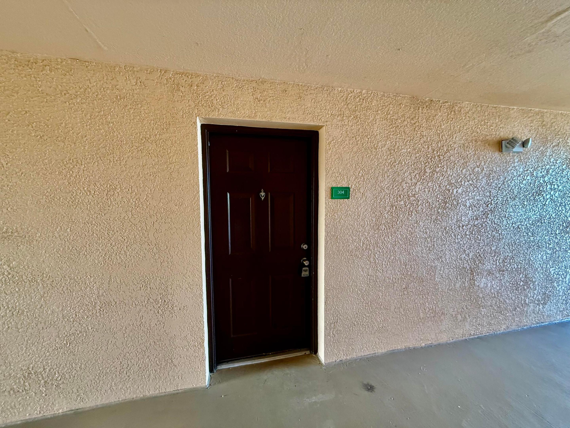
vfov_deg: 85.7
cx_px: 285
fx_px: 231
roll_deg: +1.0
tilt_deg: -3.6
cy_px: 214
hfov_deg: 102.1
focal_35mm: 14
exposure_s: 1/65
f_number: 2.2
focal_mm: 2.22
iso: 320
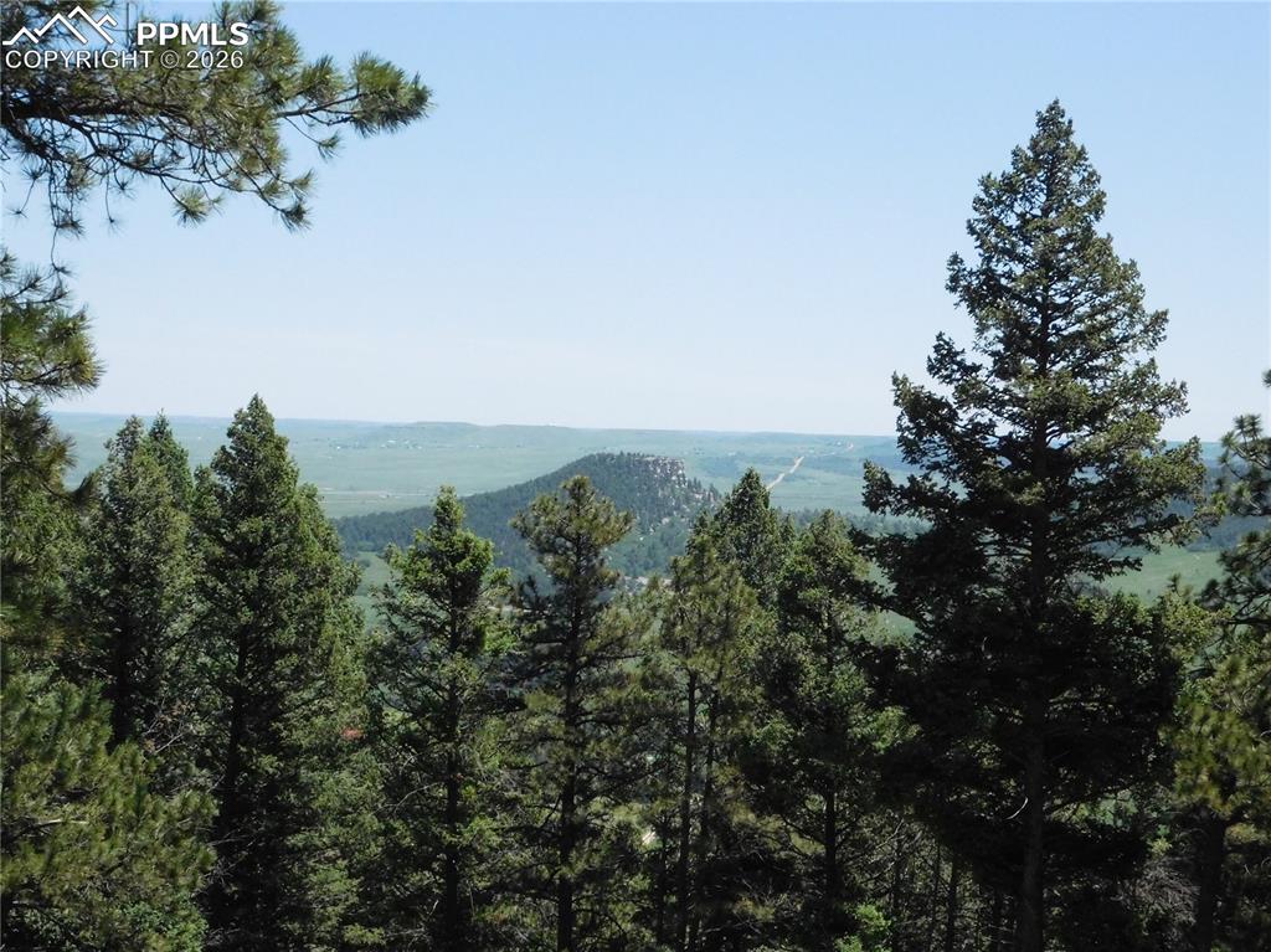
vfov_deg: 20.7
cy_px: 476
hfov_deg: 27.4
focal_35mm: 71
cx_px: 636
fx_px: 2606
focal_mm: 12.6
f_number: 8.6
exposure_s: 1/1000
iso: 800
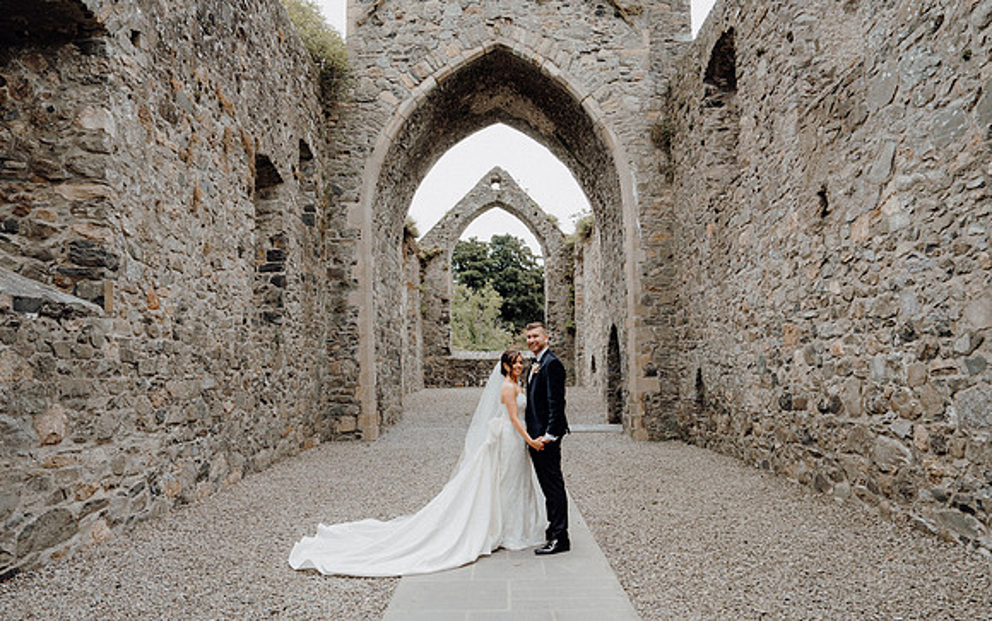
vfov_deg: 50.3
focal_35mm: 24
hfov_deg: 73.8
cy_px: 330
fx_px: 661
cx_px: 496
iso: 125
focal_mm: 24
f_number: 3.5
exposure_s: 1/160
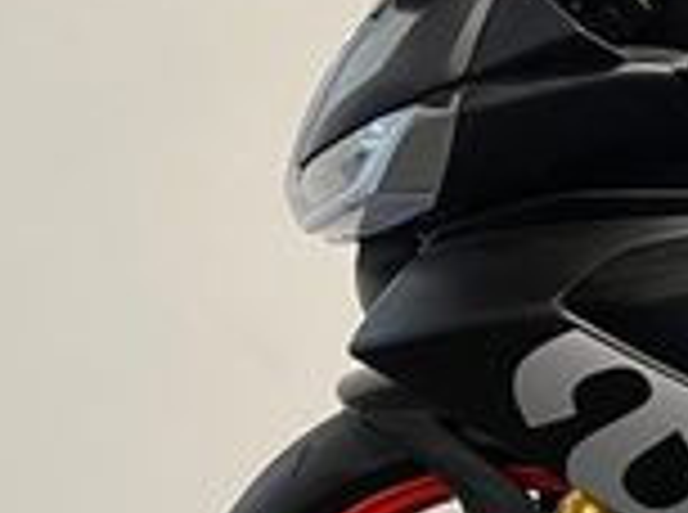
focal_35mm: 109
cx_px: 1349
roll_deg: +0.7
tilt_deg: -8.6
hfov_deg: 15.0
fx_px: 2161
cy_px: 369
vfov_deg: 13.5
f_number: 1.6
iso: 125
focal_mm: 5.1
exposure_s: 1/50
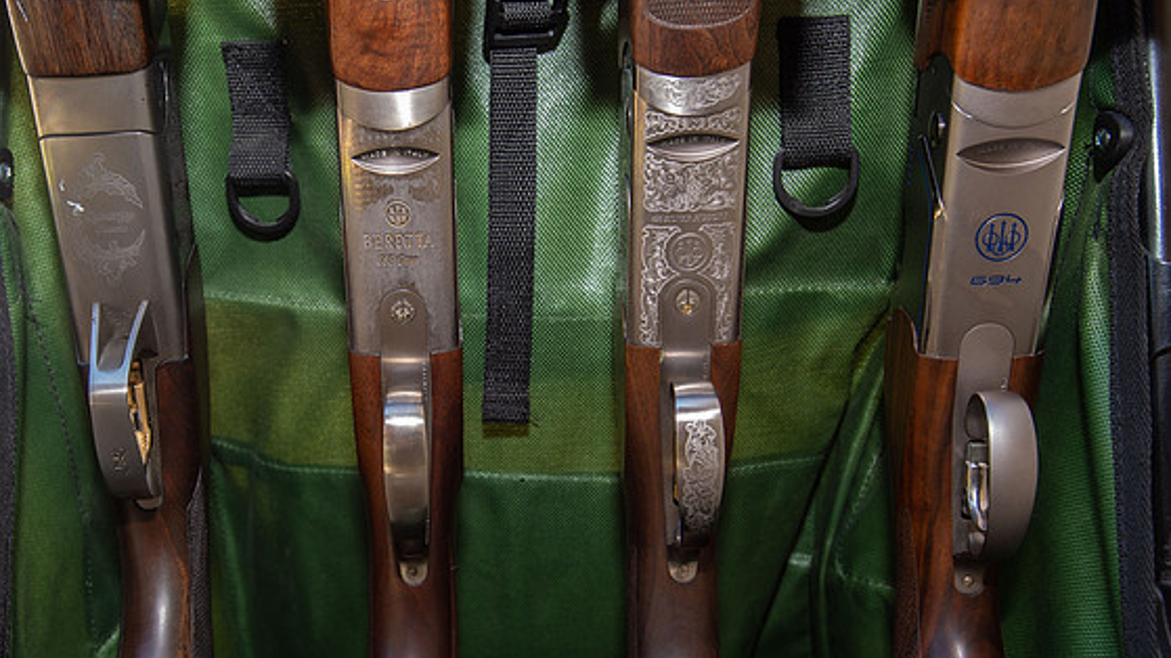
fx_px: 1148
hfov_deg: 53.4
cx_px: 441
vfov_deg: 31.9
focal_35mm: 37
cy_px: 378
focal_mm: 25
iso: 640
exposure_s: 1/125
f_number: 5.6
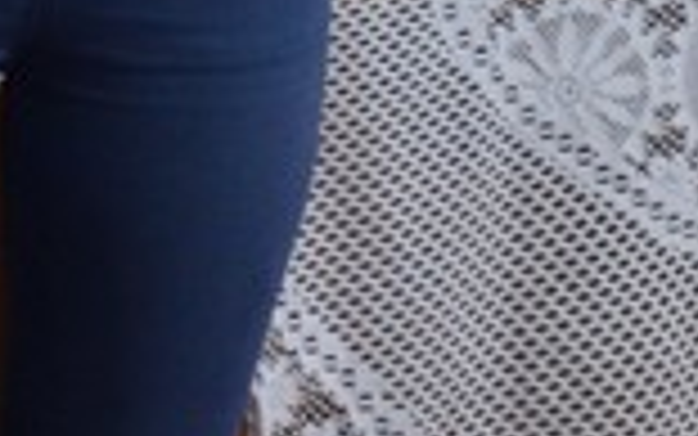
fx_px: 13911
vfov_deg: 1.8
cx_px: -725
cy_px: -537
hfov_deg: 2.9
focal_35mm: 731
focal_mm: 62
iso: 900
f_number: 5.3
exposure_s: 1/30
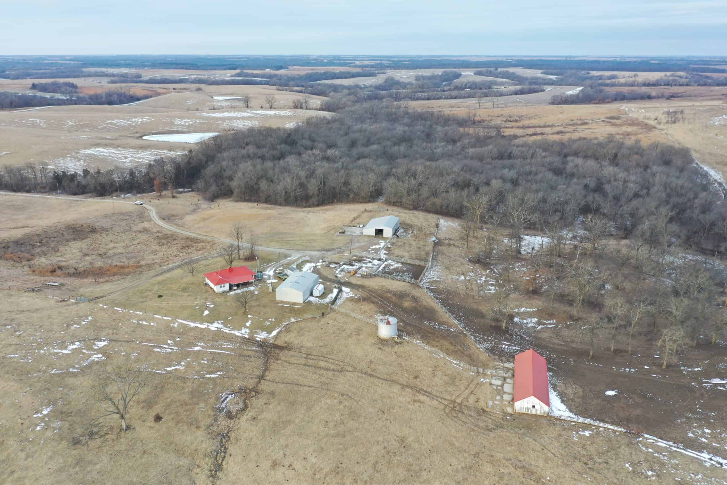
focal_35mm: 28
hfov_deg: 65.5
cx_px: 364
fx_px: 565
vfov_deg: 46.4
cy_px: 242
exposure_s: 1/80
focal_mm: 10.26
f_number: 4
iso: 100
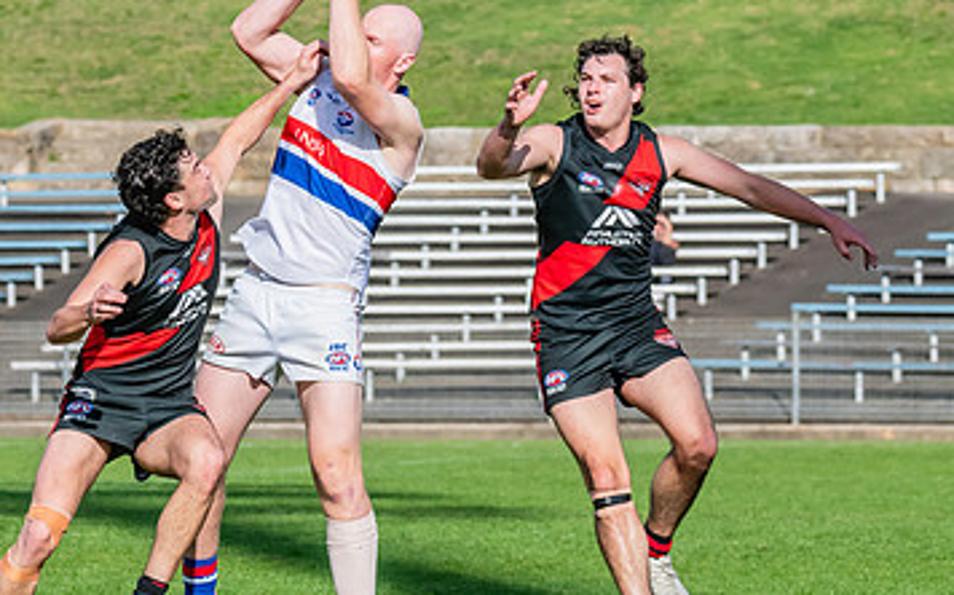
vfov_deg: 2.7
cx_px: 304
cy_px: 70
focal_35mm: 480
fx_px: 12472
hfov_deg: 4.4
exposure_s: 1/1600
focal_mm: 210
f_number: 11
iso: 800
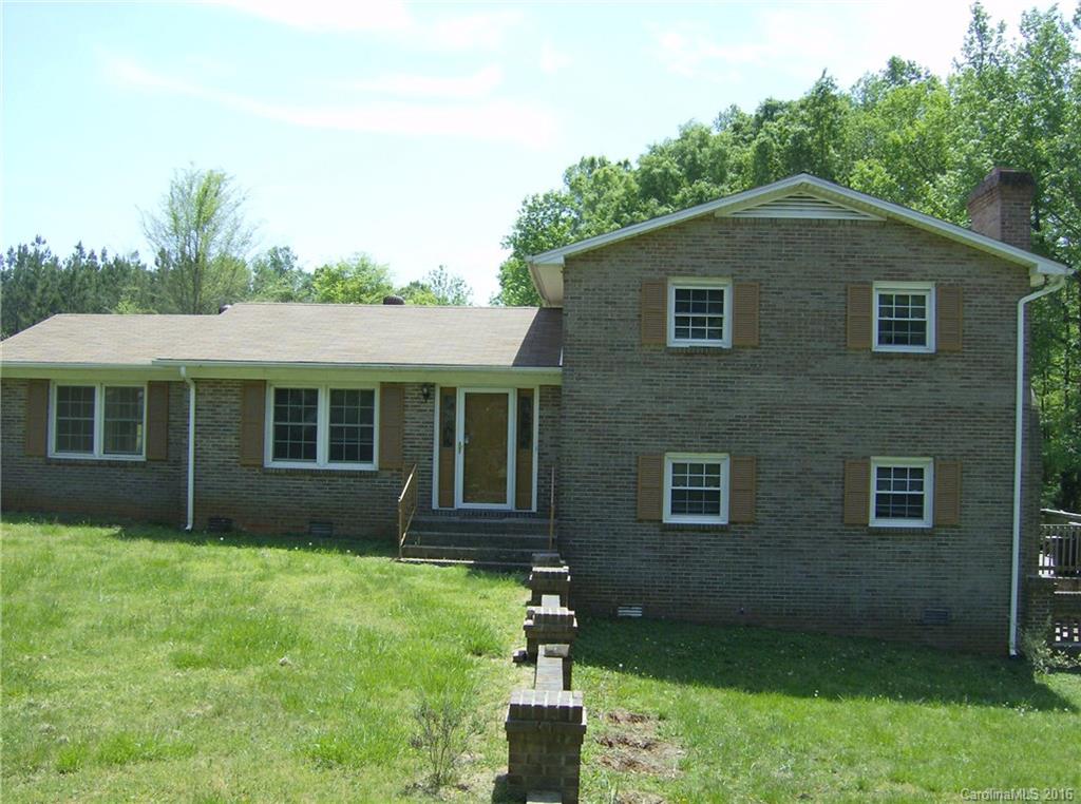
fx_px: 1121
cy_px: 402
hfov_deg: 51.5
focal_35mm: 36
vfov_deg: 39.5
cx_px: 540
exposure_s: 1/366
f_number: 4.7
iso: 100
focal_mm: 6
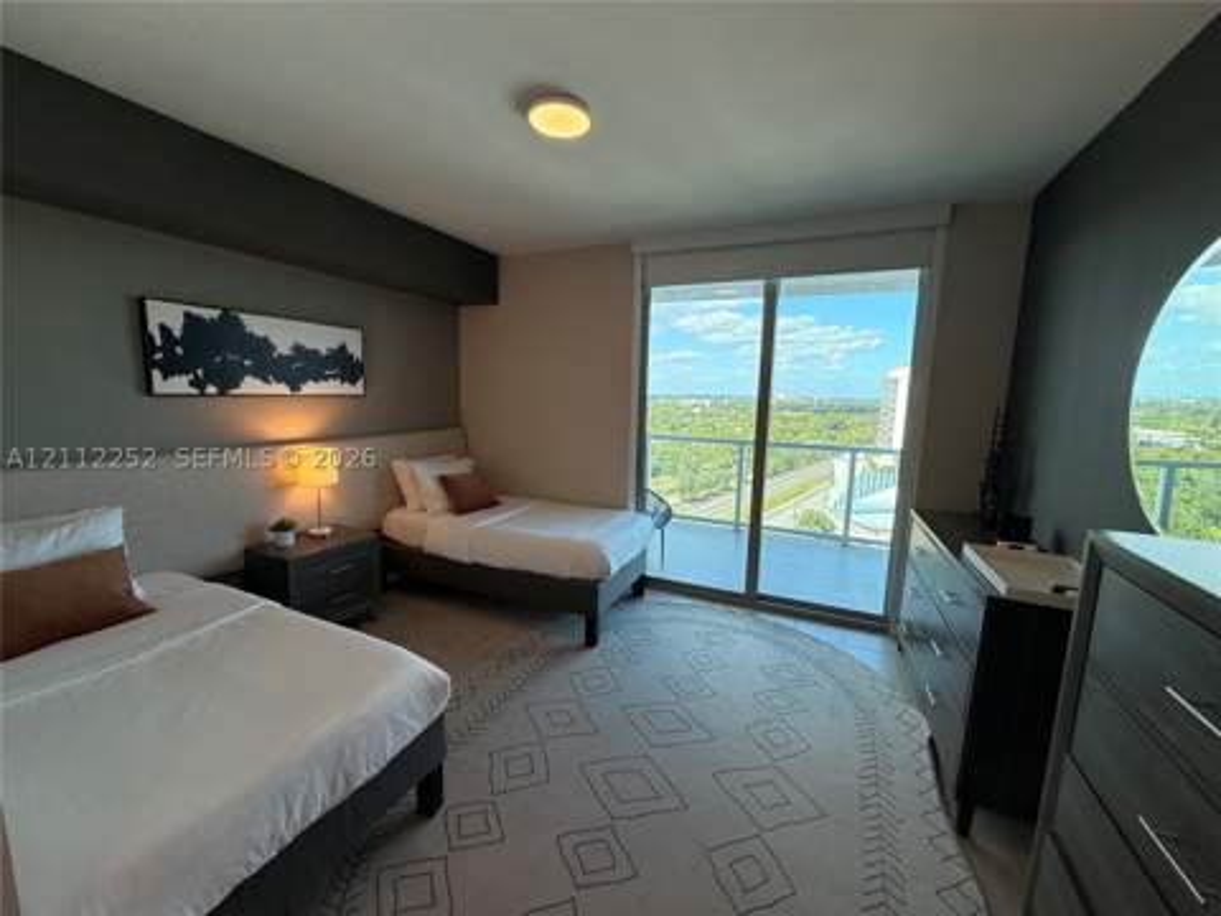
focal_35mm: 14
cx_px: 610
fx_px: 494
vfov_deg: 85.7
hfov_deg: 102.1
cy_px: 458
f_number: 2.2
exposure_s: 1/403
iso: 64
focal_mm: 2.22
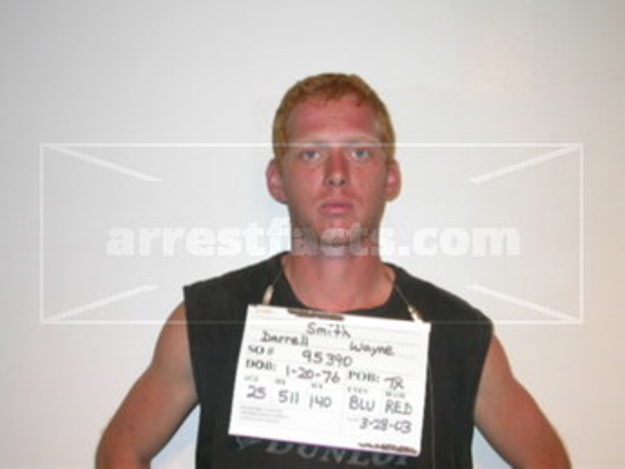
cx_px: 312
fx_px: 975
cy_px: 234
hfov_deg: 35.5
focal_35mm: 54
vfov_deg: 27.0
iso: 100
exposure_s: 1/60.3
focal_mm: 11.3
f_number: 2.9
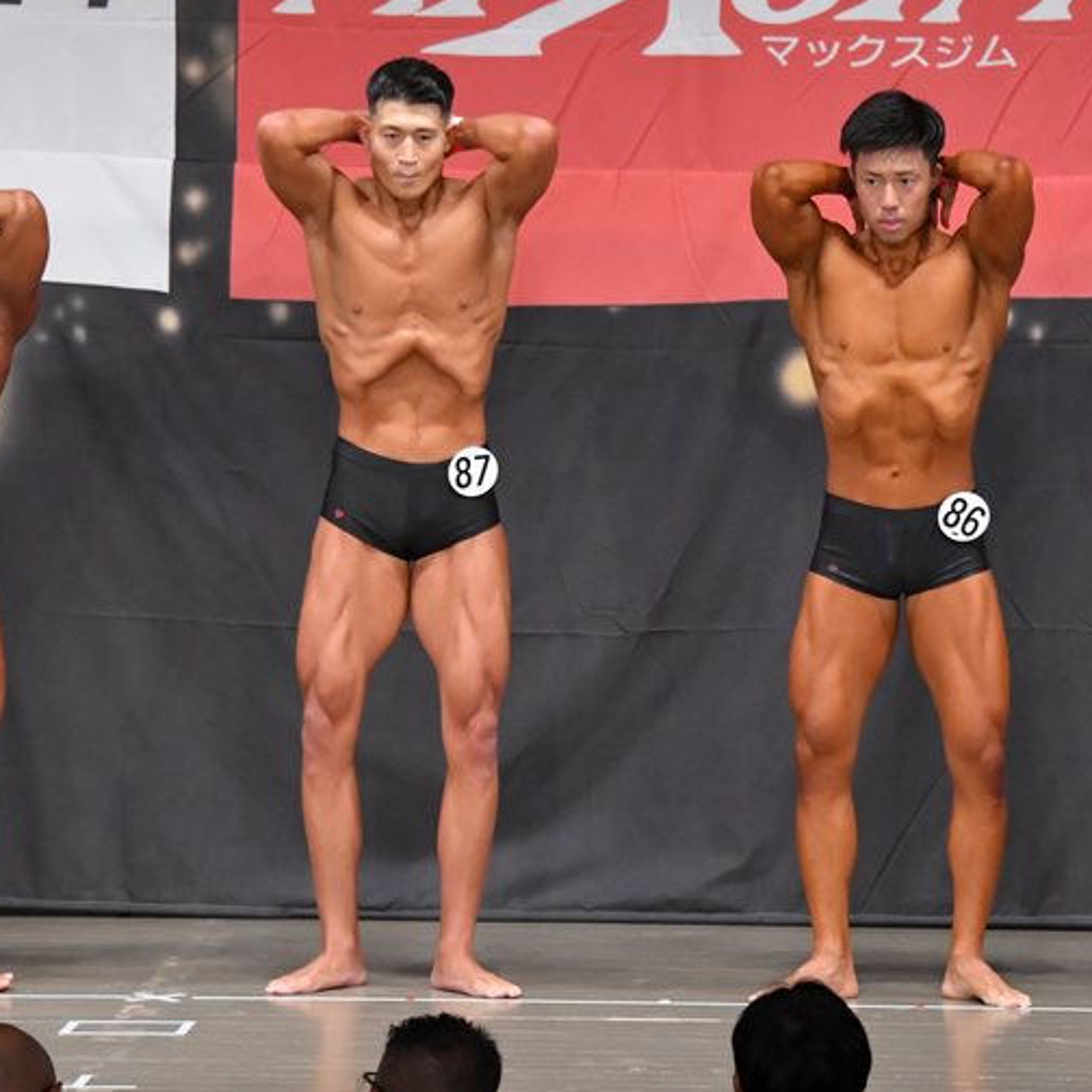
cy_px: 537
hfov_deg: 6.6
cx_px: 692
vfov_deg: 6.6
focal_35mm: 264
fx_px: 9422
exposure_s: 1/400
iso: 6400
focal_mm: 135
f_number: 5.6
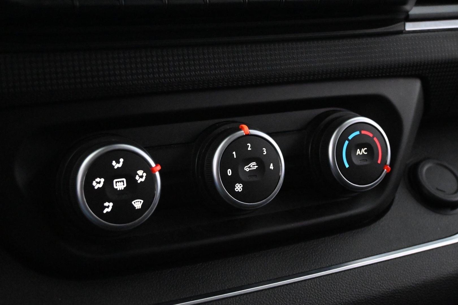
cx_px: 229
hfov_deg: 40.5
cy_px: 152
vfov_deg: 27.7
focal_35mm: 49
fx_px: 620
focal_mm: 32.5
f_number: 5
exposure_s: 1/50
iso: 14400
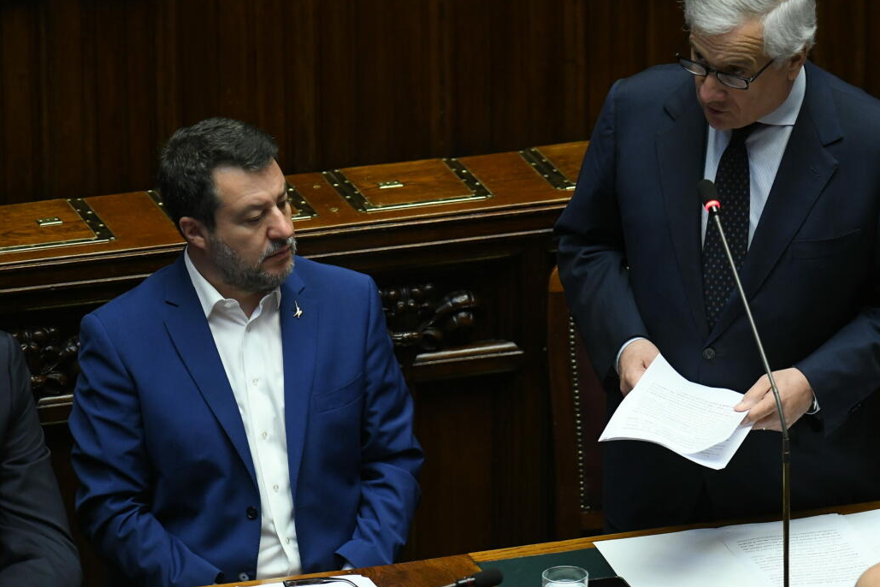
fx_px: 12832
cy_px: 250
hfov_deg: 3.9
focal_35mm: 525
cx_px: 457
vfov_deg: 2.6
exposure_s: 1/200
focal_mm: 300
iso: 3200
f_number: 2.8
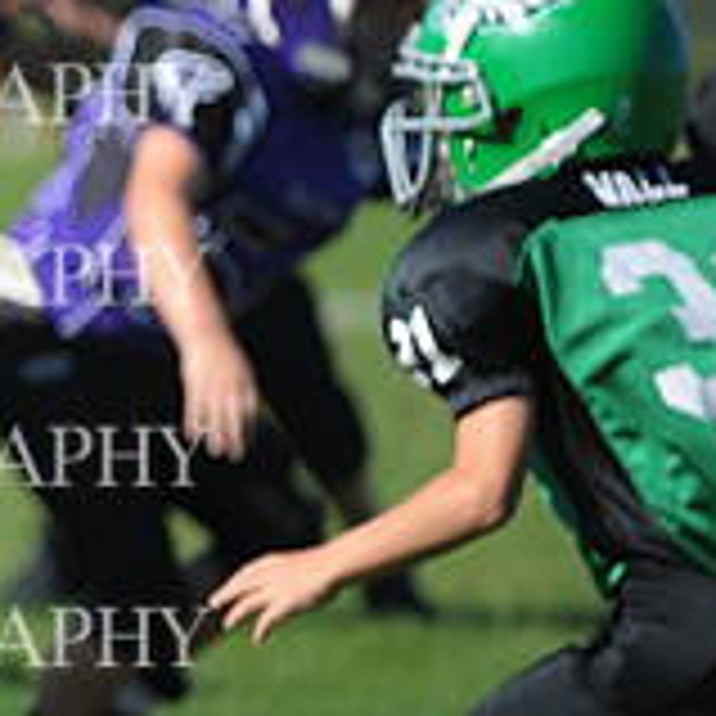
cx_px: -441
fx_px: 14485
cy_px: 185
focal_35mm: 619
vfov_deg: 2.8
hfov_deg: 2.8
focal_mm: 200
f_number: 3.2
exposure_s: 1/2000
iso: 200
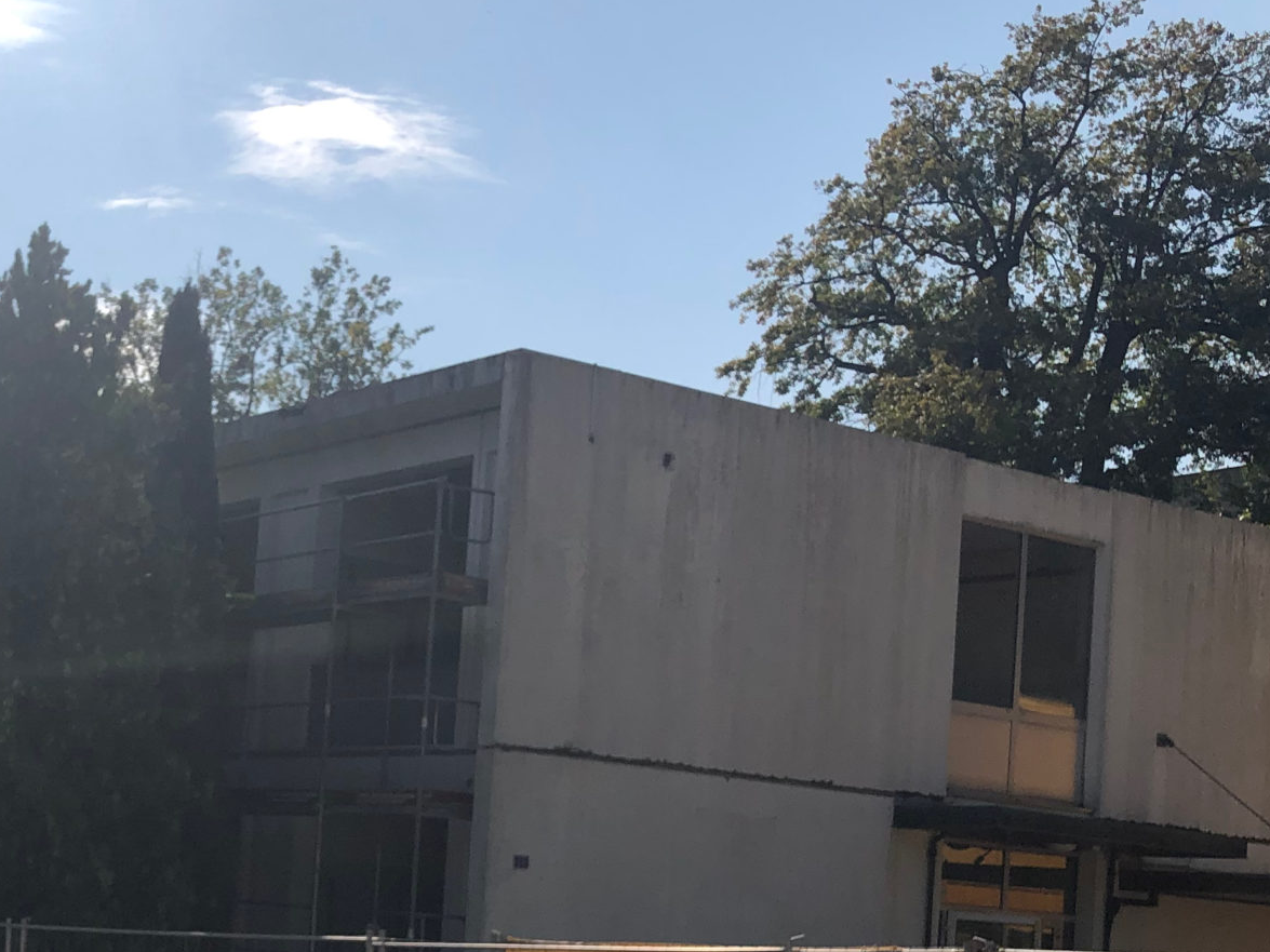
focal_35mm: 61
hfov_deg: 30.2
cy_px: 824
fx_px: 2238
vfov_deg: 23.5
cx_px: 115
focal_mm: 4
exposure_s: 1/4049
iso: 20
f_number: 1.8
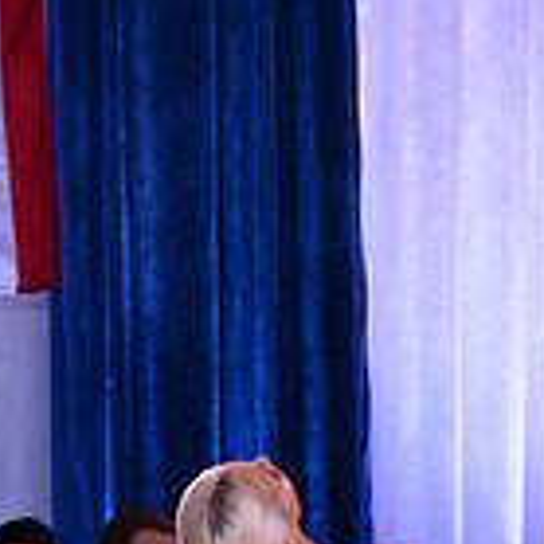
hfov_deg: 3.9
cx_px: 597
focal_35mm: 443
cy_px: 939
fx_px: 7876
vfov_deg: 3.9
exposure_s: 1/250
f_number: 4.5
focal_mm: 125
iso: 2000
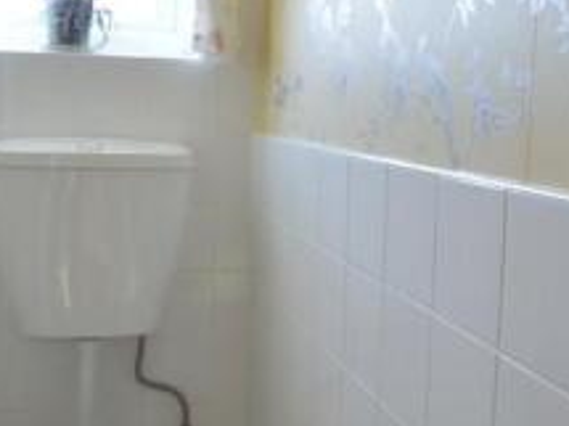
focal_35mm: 44
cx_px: 262
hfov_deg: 42.9
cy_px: 206
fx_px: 723
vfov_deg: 32.8
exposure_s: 1/15
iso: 100
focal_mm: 10
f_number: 3.5
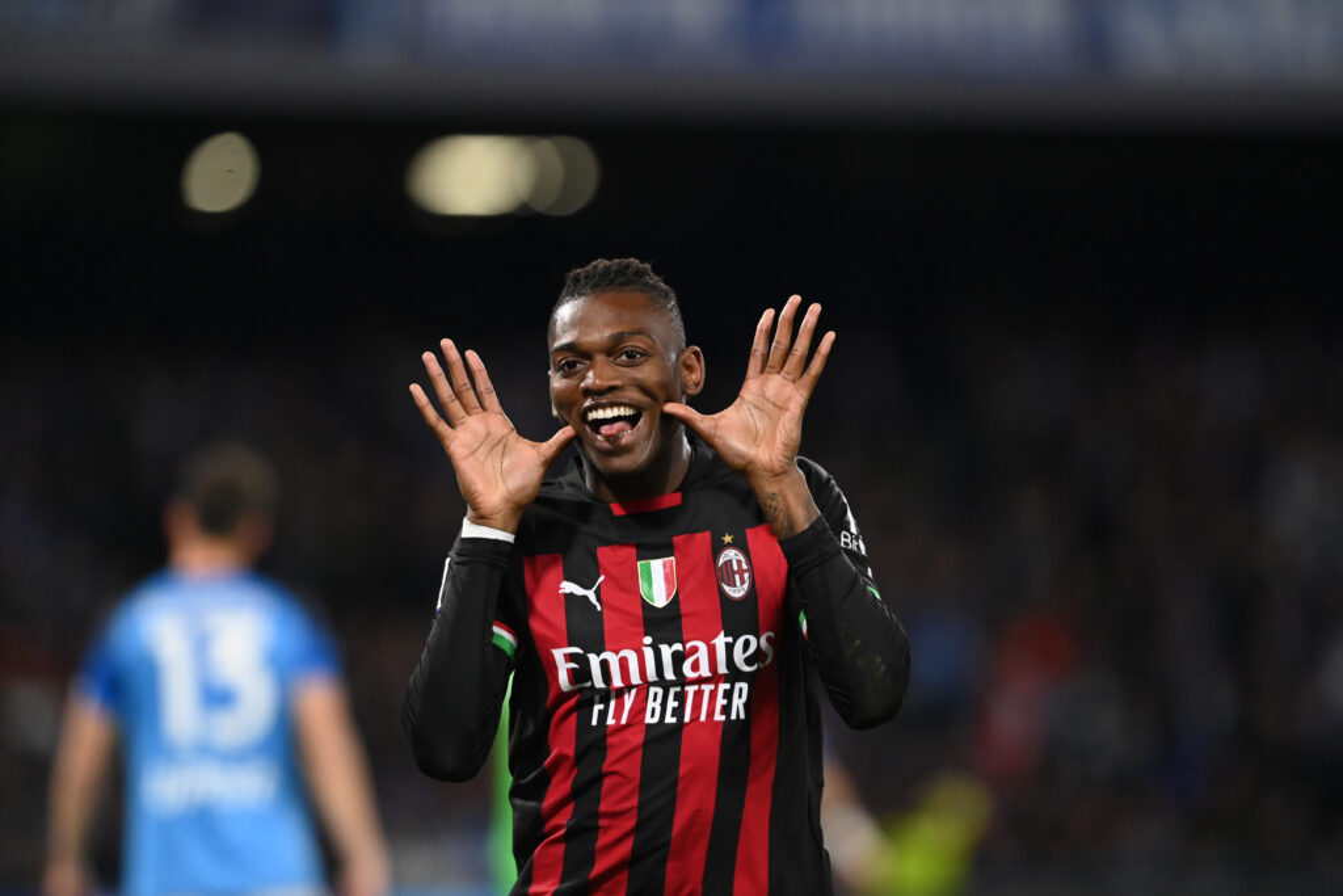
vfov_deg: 3.4
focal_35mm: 400
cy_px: 448
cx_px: 672
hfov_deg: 5.2
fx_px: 14923
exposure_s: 1/1600
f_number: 3.5
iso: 3200
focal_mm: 400
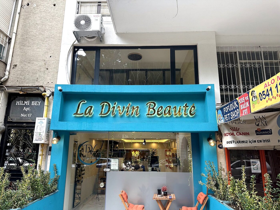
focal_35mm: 24
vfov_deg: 56.8
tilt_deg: +12.6
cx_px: 140
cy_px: 105
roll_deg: -0.7
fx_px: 194
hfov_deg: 71.6
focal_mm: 6.86
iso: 64
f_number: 1.78
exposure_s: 1/121
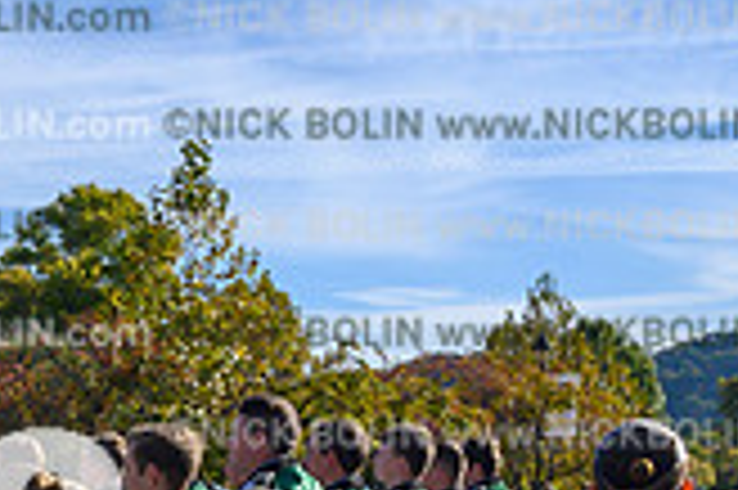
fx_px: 1741
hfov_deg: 21.8
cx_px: -198
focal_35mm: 85
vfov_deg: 15.3
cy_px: 643
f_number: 5
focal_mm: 24
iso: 200
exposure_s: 1/3200
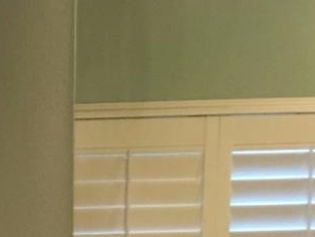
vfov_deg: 9.5
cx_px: -385
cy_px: 538
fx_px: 1293
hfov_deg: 11.8
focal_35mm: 142
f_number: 2.2
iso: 50
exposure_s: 1/15
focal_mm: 4.15
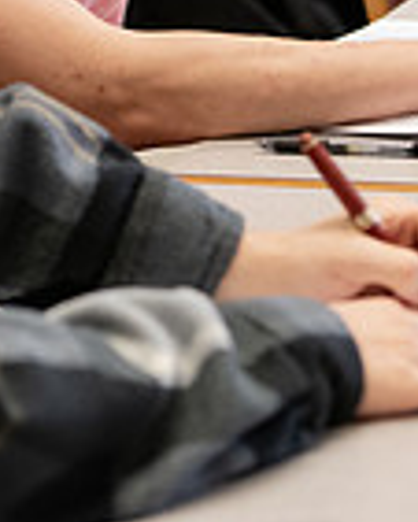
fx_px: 4186
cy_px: -65
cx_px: 81
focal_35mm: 271
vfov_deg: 7.1
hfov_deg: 5.7
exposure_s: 1/200
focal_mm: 70
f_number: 3.2
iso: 1600
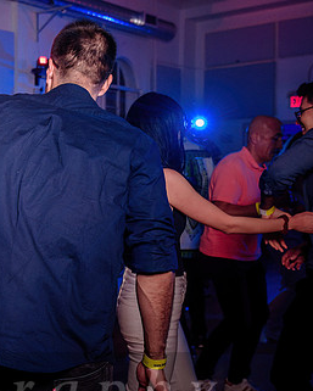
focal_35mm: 60
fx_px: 694
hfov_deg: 23.8
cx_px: -29
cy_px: 202
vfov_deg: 31.4
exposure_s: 1/60
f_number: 3.2
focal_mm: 26
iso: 800
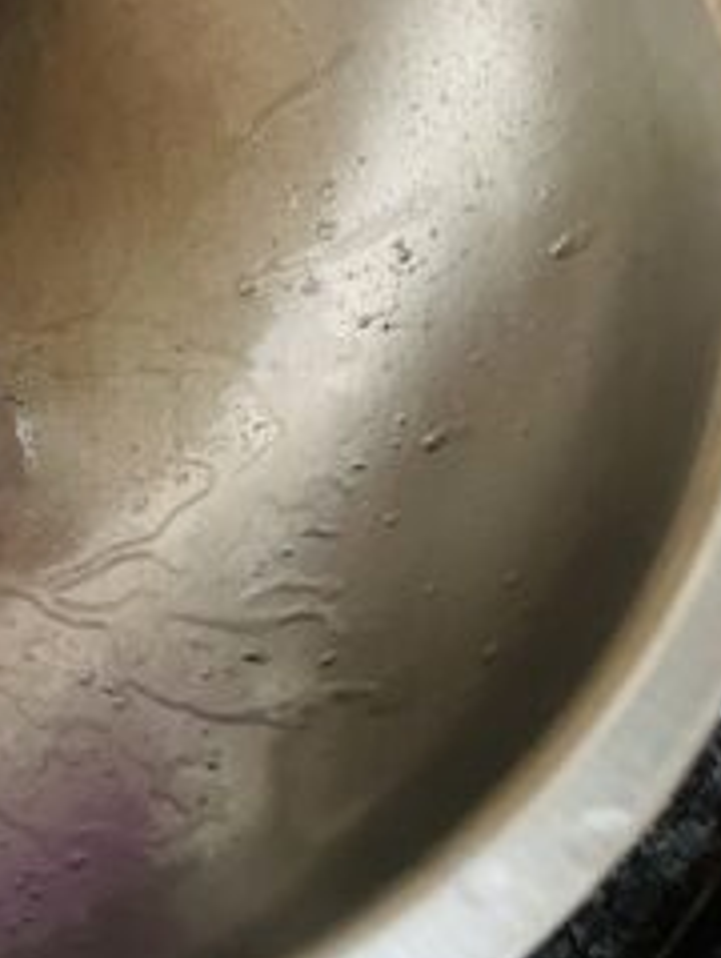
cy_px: 319
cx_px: -425
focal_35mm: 63
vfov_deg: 30.5
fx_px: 1745
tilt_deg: -53.3
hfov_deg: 19.6
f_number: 1.6
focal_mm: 4.2
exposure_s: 1/50
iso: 200
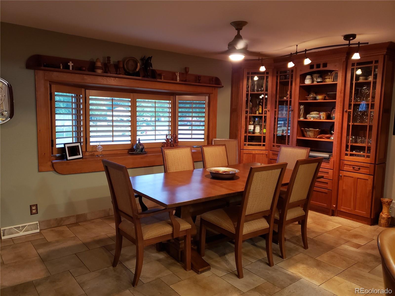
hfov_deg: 67.3
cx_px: 198
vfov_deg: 53.1
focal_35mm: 26
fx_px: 297
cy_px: 148
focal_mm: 4.3
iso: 250
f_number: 1.5
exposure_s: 1/20
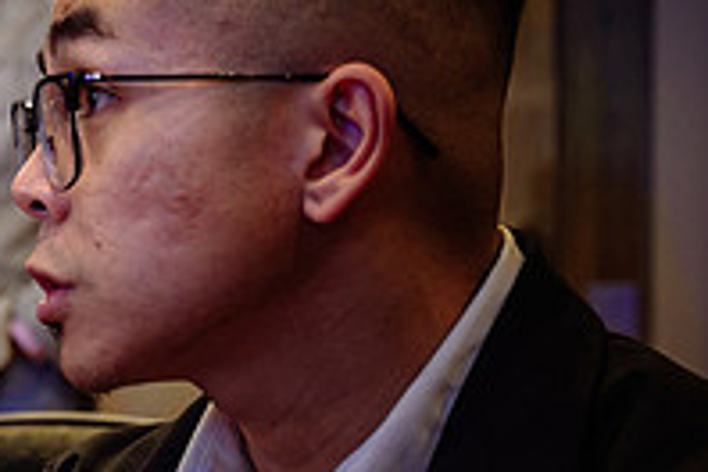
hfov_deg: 15.8
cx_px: -277
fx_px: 2379
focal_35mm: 121
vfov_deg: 11.3
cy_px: 405
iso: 2000
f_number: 4
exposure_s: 1/50
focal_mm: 40
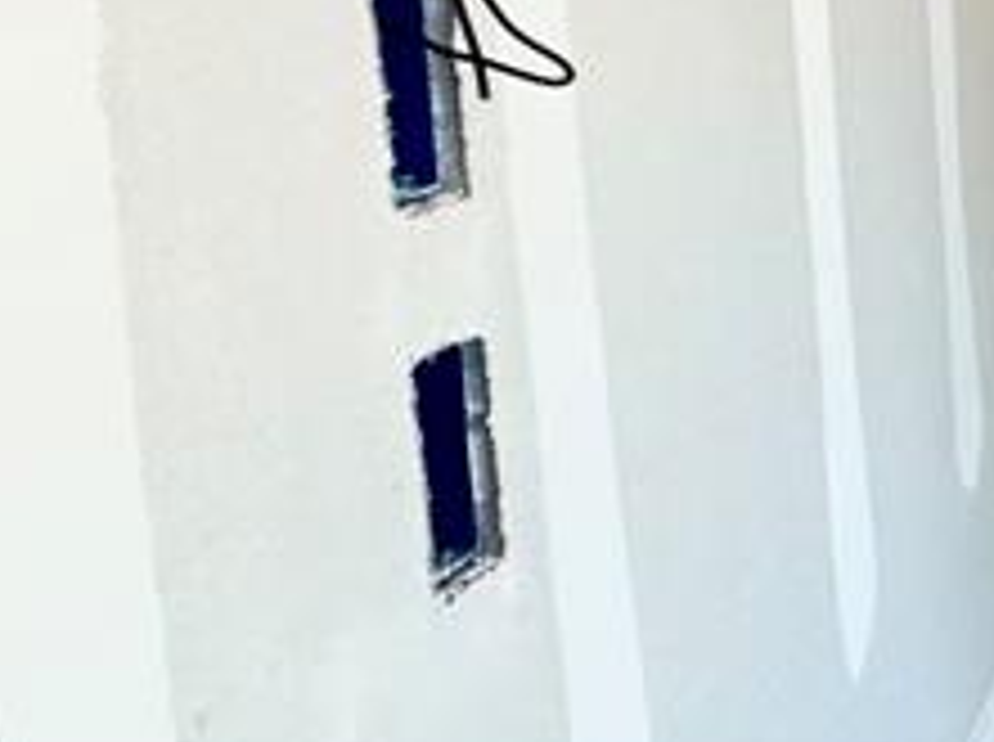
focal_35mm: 65
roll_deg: +0.3
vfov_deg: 22.1
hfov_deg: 18.2
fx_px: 1863
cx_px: 2046
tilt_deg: -5.5
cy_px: 90
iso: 200
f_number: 2.2
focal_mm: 2.22
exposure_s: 1/99
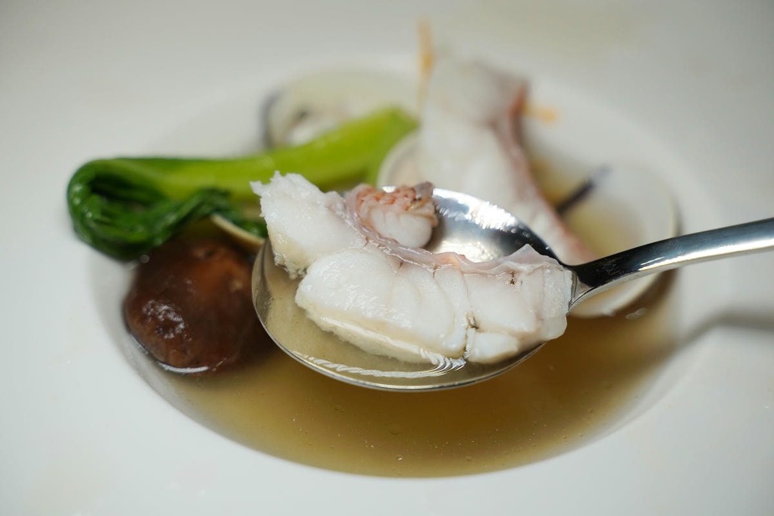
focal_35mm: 75
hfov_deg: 27.0
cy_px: 258
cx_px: 387
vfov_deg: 18.2
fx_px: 1612
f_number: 4.5
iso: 100
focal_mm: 75
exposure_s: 1/100
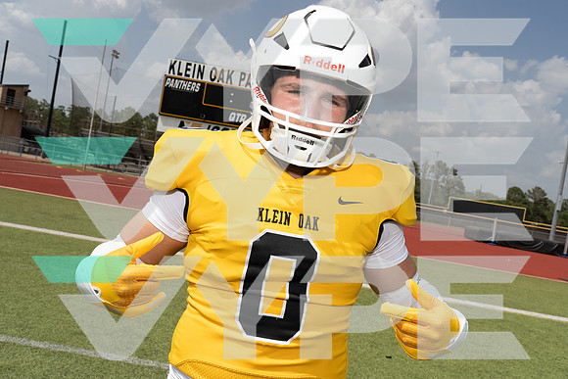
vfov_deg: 41.1
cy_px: 190
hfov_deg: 58.7
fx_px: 505
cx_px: 284
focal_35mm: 32
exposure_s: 1/250
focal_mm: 32
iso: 160
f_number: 11
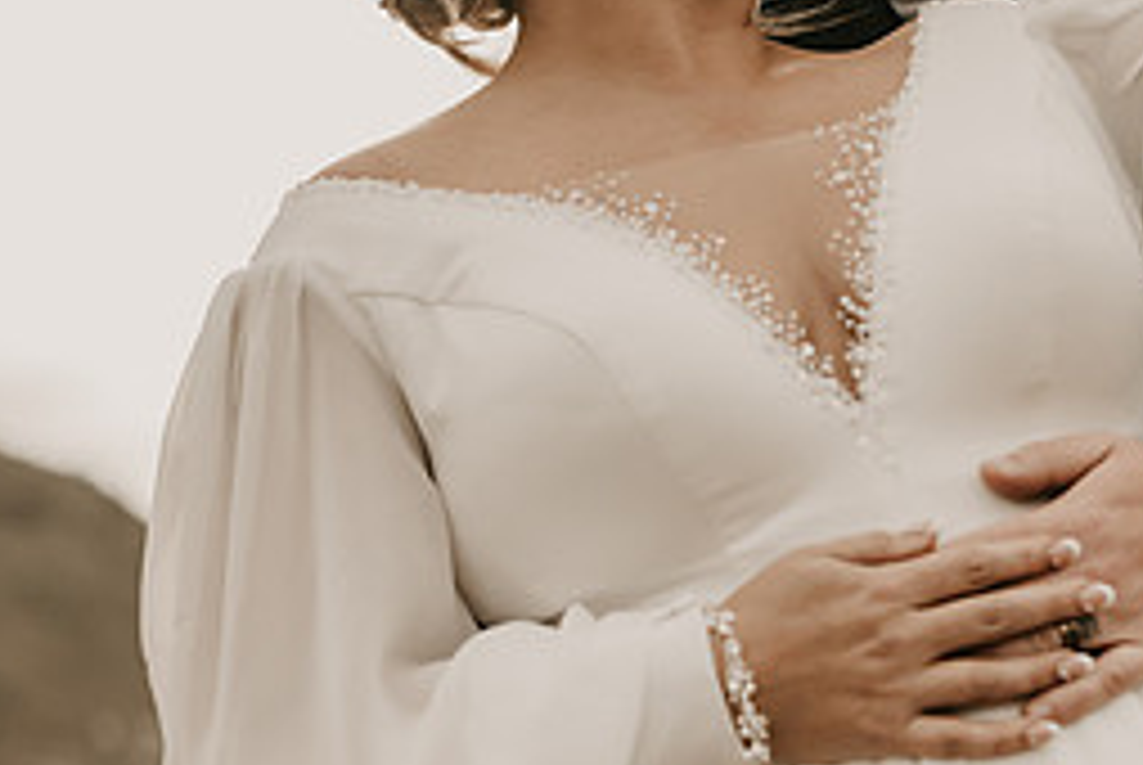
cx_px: 608
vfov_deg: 12.0
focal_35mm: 114
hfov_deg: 17.9
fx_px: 3624
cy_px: 268
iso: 640
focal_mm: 50
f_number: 2.5
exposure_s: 1/8000
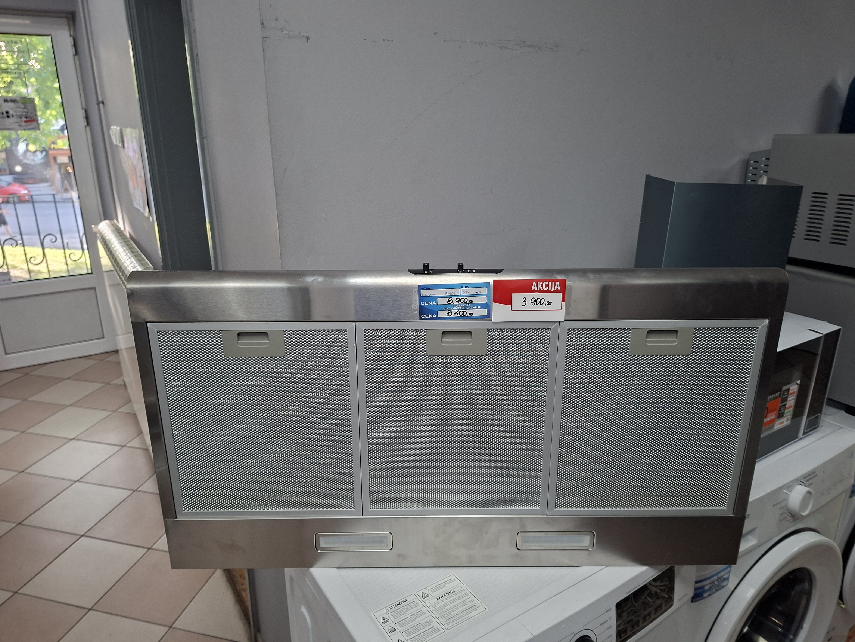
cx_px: 428
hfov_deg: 73.9
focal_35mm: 23
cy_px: 321
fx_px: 568
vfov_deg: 58.9
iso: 250
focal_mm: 5.54
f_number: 1.8
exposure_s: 1/100
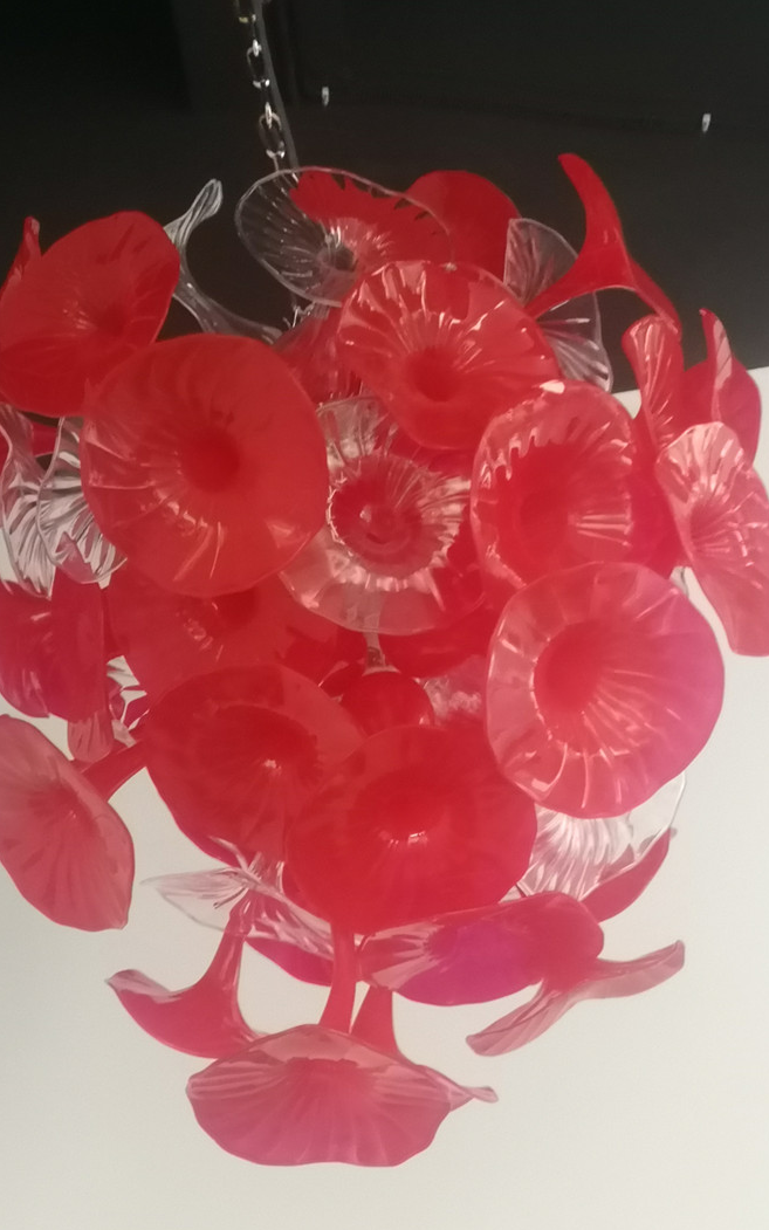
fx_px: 1442
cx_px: 324
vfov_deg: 46.2
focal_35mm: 43
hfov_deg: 29.8
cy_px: 613
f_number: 1.6
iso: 640
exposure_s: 1/16.7
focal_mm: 3.95
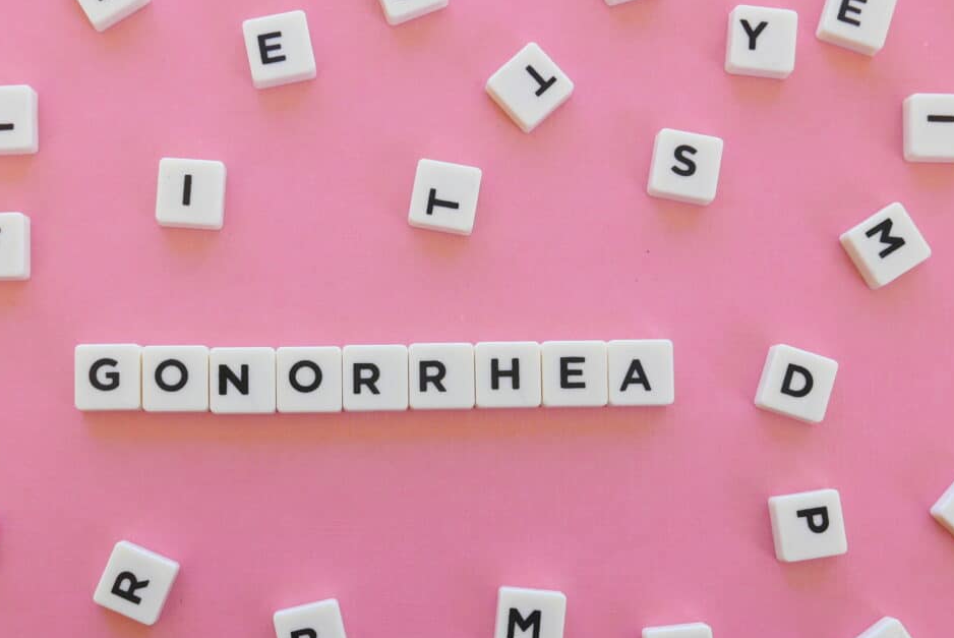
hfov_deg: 36.1
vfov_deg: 24.6
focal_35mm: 55
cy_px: 389
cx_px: 373
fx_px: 1459
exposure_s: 1/160
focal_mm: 19.3
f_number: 5.6
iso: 200
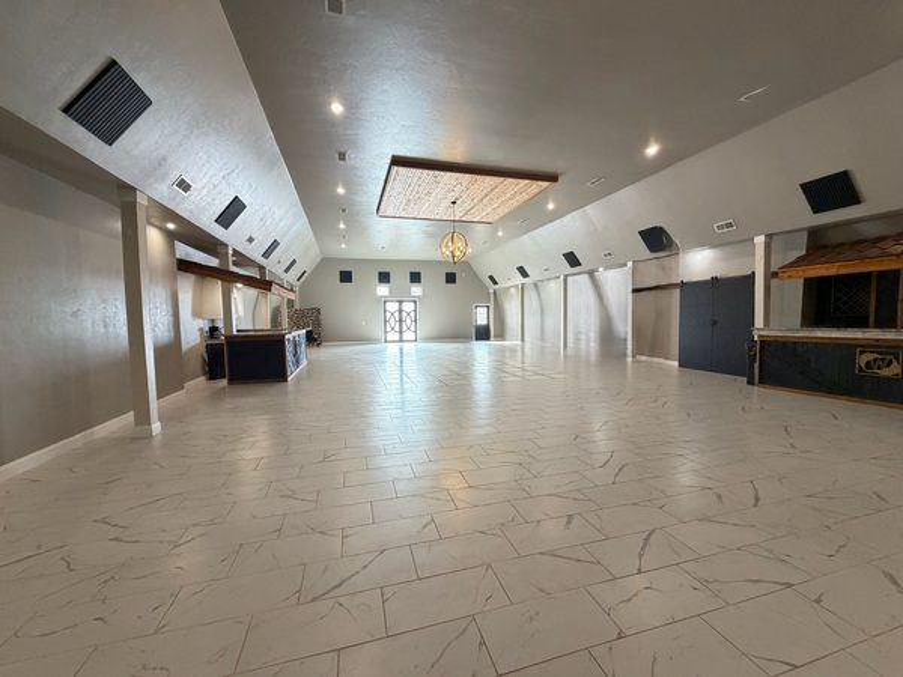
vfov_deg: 85.7
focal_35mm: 14
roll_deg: +1.2
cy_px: 338
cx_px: 452
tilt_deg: -3.7
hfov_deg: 102.1
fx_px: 365
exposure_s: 1/60
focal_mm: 2.22
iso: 320
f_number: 2.2
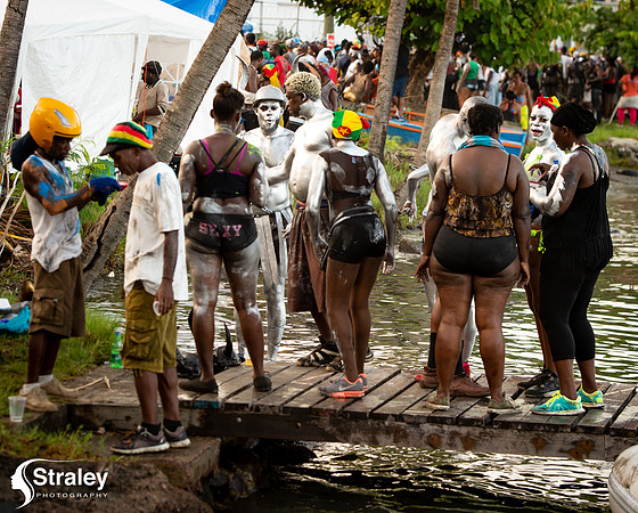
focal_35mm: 127
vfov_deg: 12.1
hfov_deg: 15.1
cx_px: 350
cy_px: 198
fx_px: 2411
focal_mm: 92
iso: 400
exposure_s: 1/200
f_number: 5
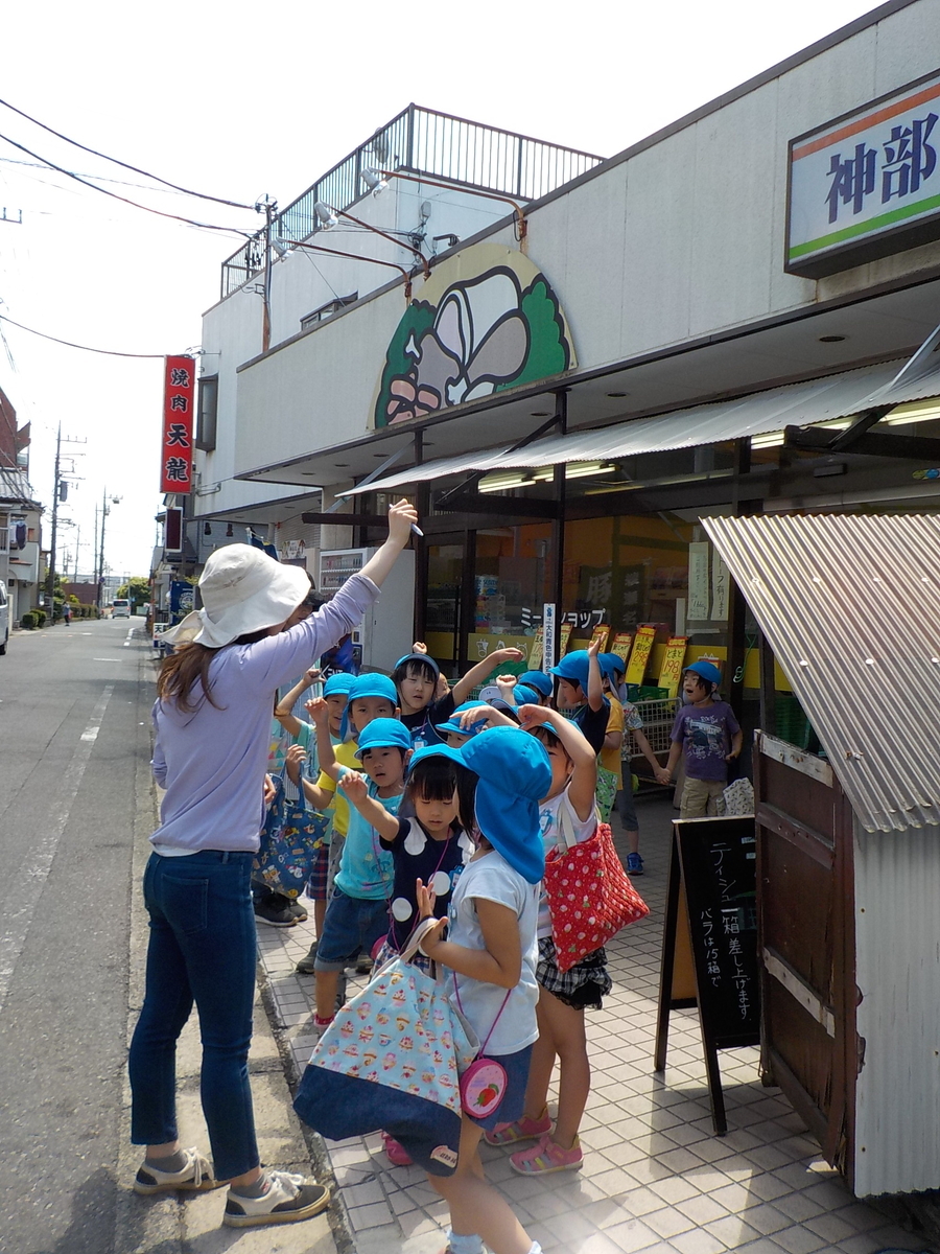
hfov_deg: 46.8
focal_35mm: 30
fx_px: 1086
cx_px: 470
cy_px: 627
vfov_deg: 60.0
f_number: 3.3
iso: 125
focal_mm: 4.1
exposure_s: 1/500
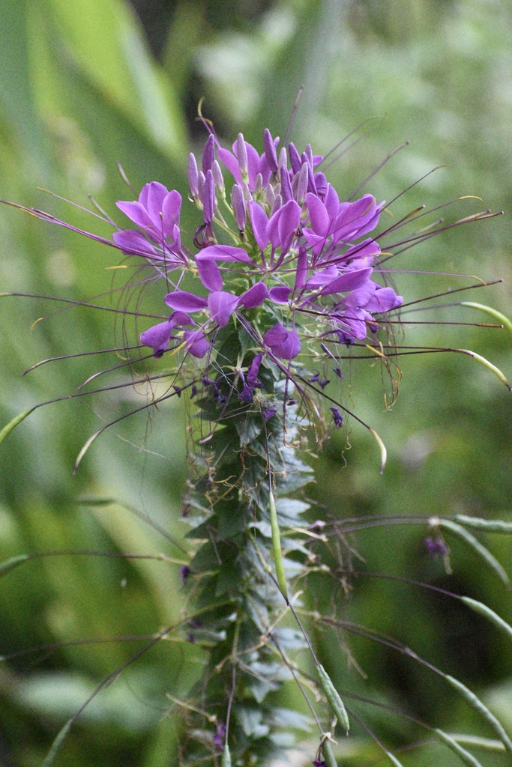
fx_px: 3519
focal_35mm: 165
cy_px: 384
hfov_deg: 8.3
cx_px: 256
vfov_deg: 12.5
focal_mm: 110
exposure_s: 1/1600
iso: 8000
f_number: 4.8
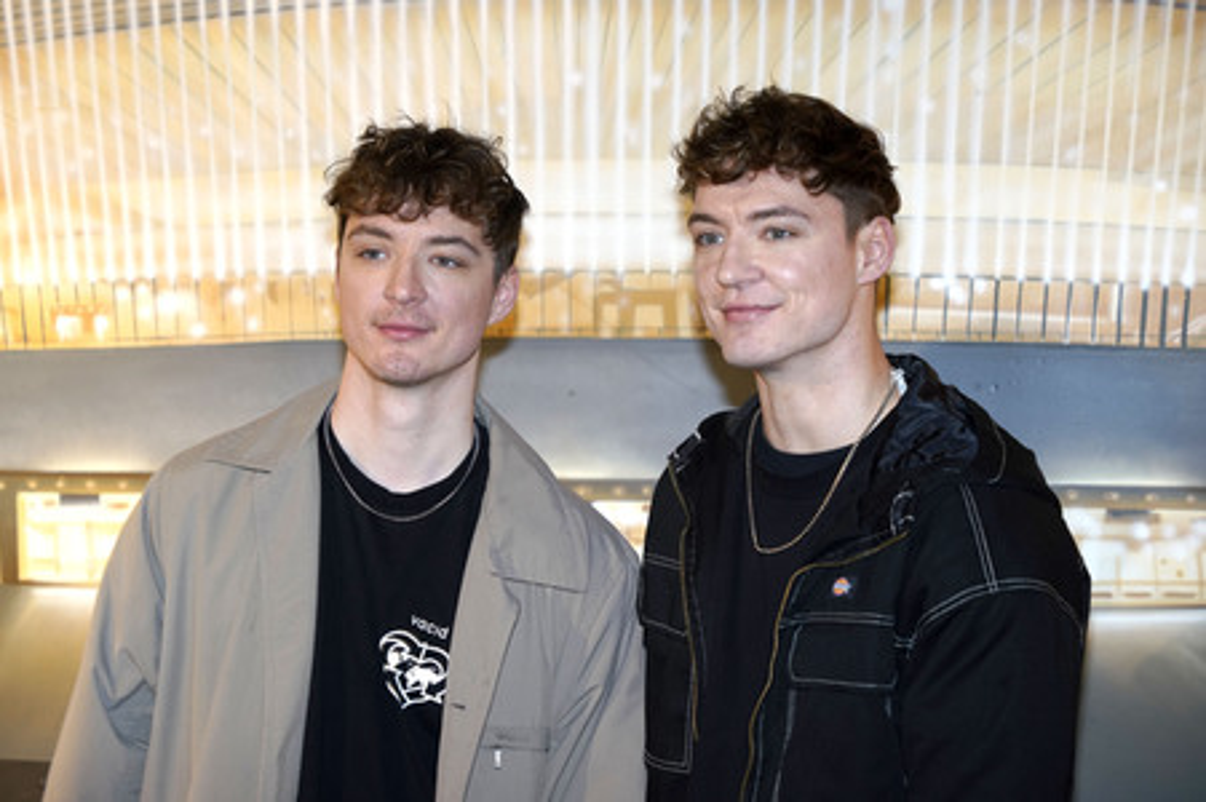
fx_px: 2745
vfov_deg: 16.6
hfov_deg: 24.8
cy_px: 401
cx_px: 603
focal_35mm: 82
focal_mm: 82
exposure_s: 1/60
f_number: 4.5
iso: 640
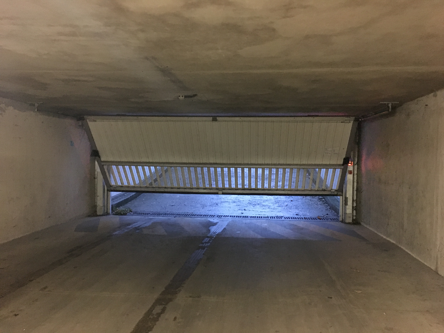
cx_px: 222
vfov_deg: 48.2
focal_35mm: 29
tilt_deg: -3.9
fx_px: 372
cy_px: 166
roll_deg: -1.4
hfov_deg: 61.7
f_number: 2.2
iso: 640
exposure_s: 1/17
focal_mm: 4.15
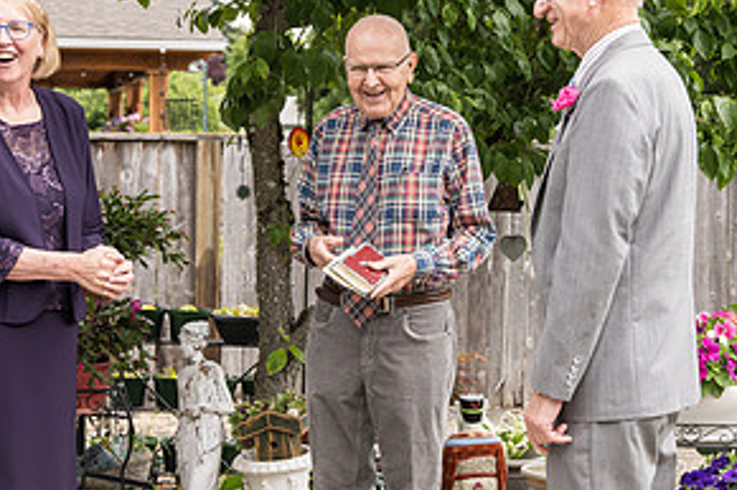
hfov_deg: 25.4
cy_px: 121
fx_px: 1637
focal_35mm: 80
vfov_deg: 16.9
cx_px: 386
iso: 320
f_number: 4
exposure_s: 1/500
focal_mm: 40
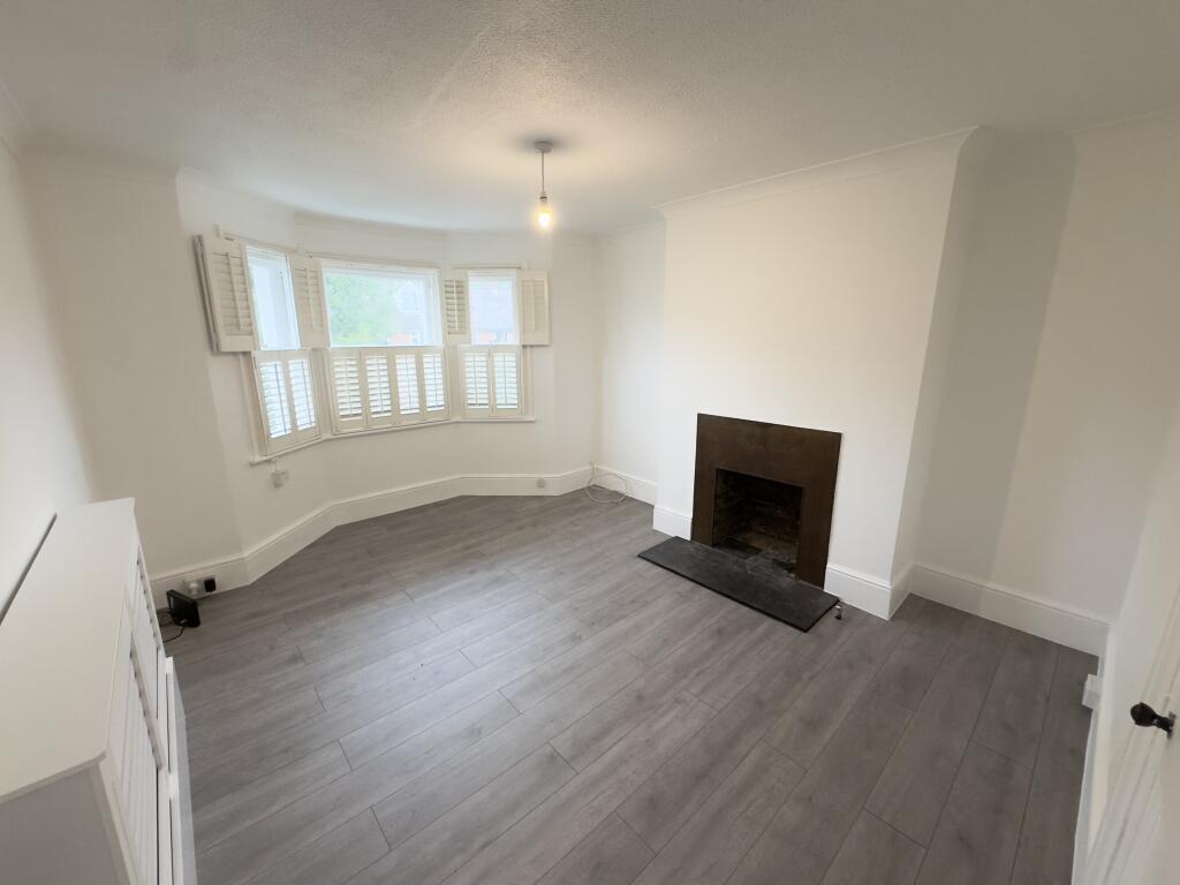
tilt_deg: -13.1
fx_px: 477
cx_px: 590
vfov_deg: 85.7
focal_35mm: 14
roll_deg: -0.1
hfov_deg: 102.1
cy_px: 442
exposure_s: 1/99
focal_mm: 2.22
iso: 320
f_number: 2.2
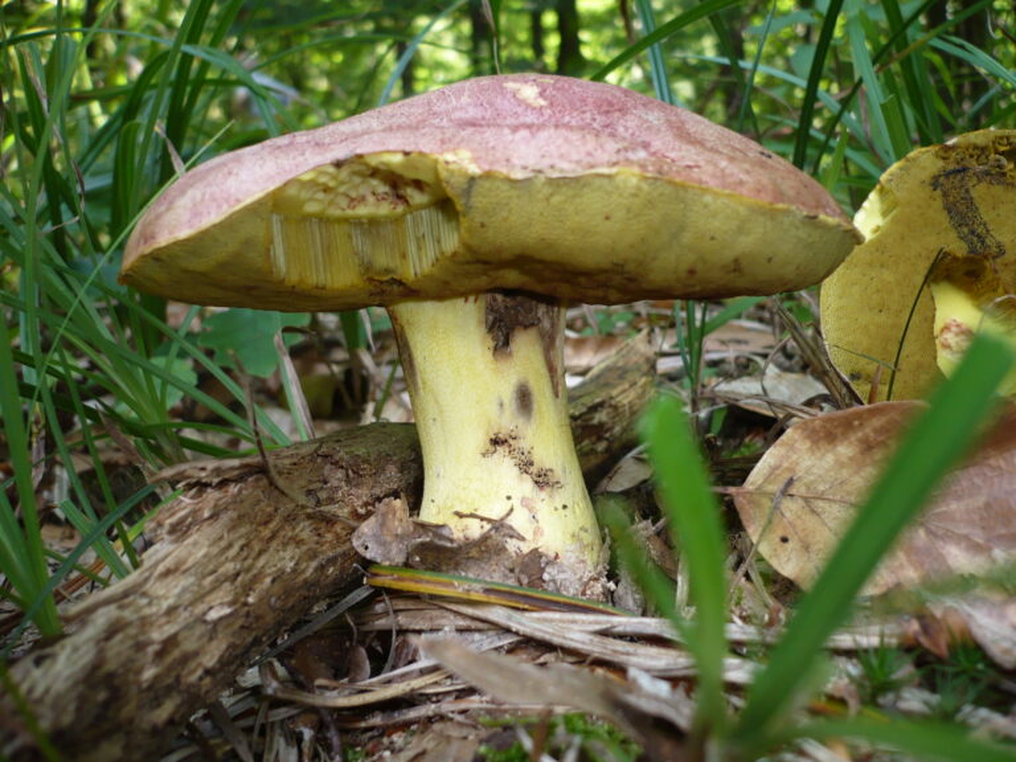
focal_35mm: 35
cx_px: 508
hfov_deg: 52.6
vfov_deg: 40.7
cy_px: 381
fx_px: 1027
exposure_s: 1/30
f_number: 2.8
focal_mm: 5.8
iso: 100
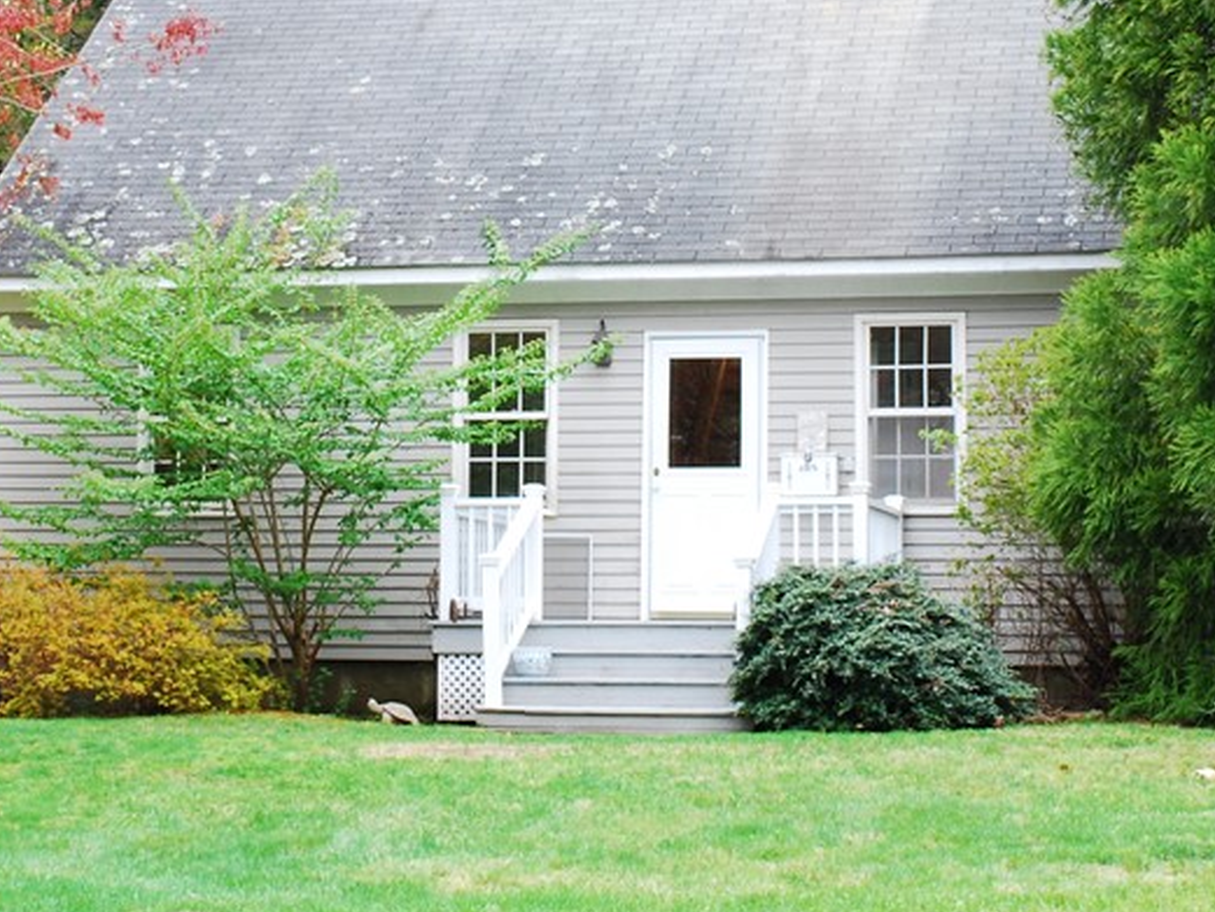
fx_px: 3265
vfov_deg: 15.8
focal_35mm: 93
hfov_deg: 21.1
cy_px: 201
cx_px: 556
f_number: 9
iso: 400
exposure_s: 1/25
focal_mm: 31
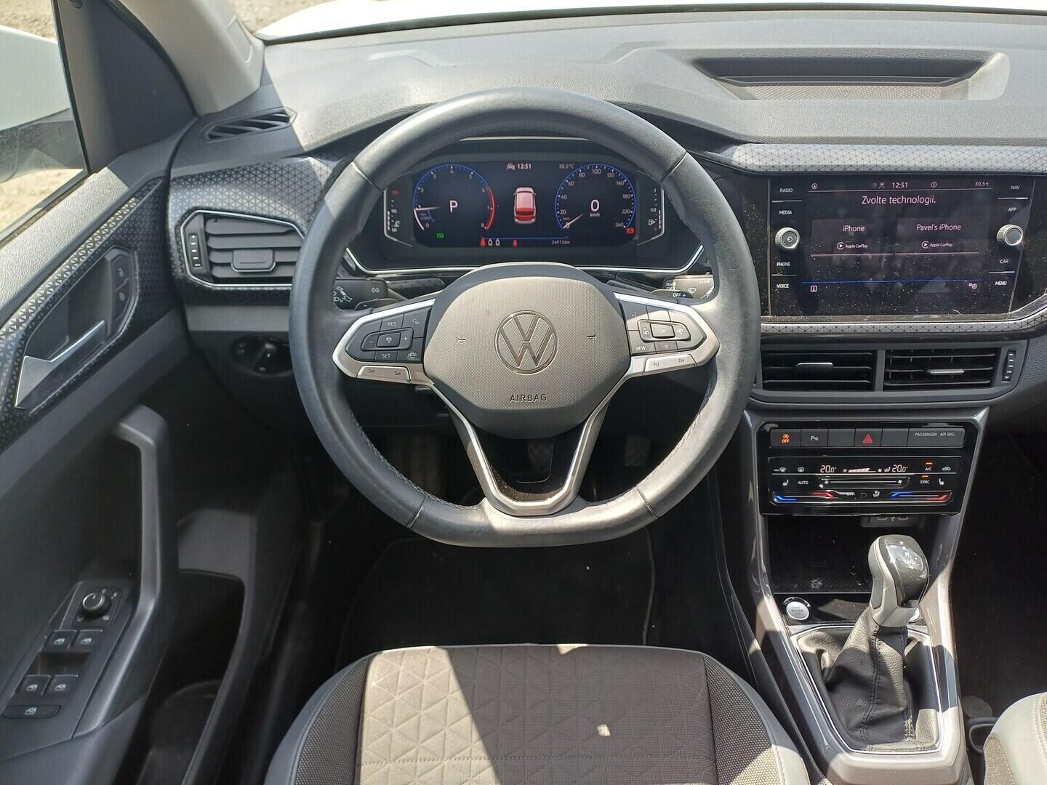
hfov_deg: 69.4
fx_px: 756
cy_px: 392
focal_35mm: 25
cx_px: 524
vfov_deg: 54.9
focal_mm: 4.65
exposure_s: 1/118
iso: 50
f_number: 1.8
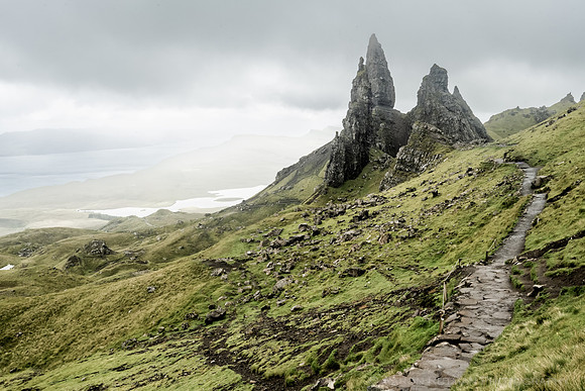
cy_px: 196
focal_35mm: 35
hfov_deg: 54.4
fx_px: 569
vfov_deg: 37.9
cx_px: 292
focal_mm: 35
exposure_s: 1/100
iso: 1250
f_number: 18
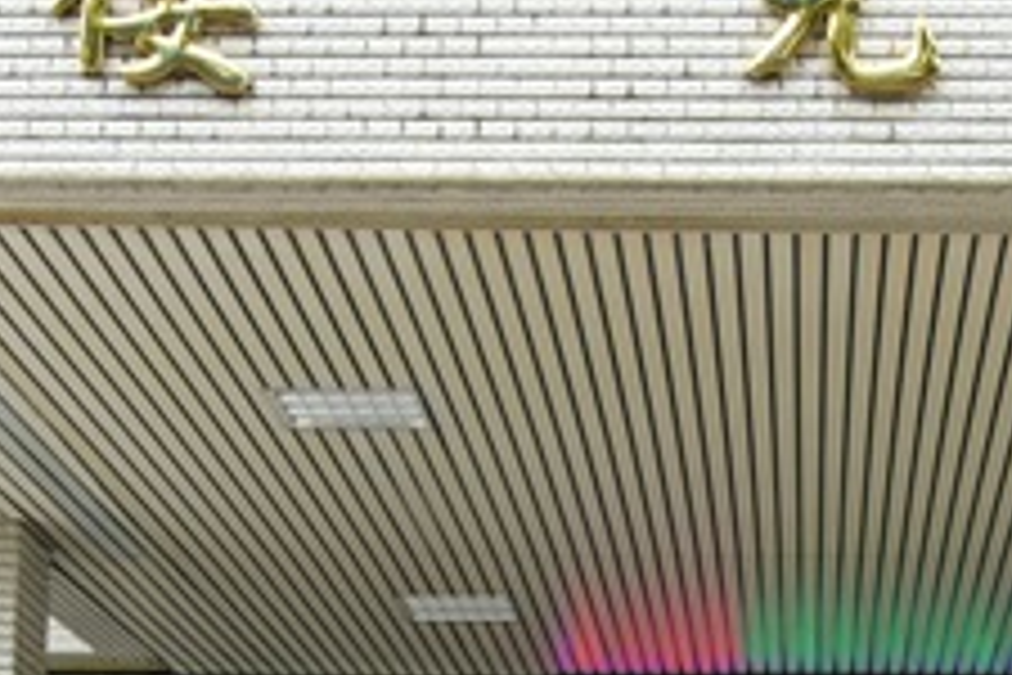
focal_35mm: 112
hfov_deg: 18.1
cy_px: 893
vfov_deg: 11.9
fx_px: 3148
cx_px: 765
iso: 280
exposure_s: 1/250
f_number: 4
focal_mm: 24
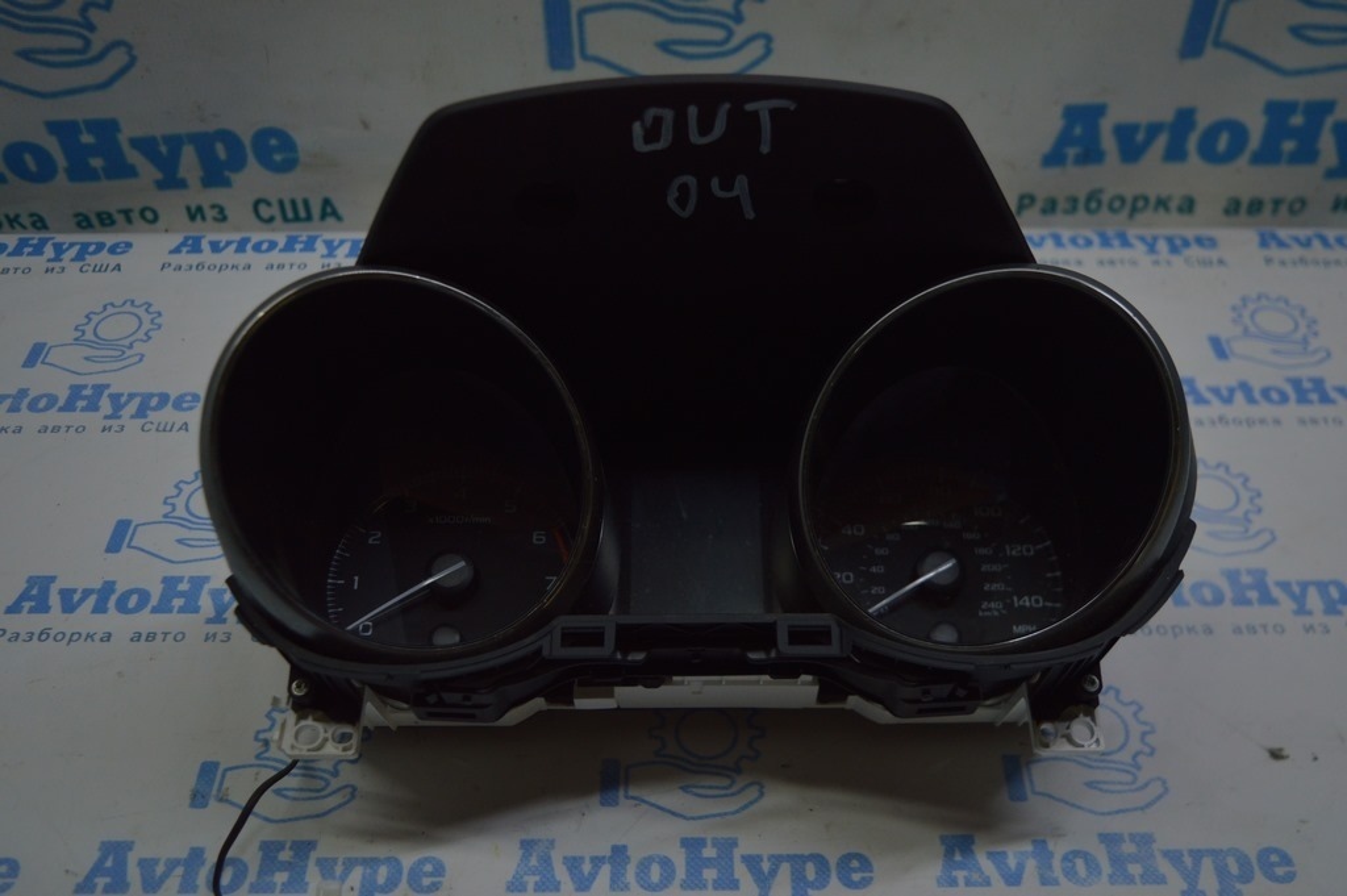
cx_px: 674
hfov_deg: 53.2
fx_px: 1346
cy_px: 448
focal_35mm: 36
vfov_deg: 36.8
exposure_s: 1/320
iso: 400
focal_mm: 24
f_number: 4
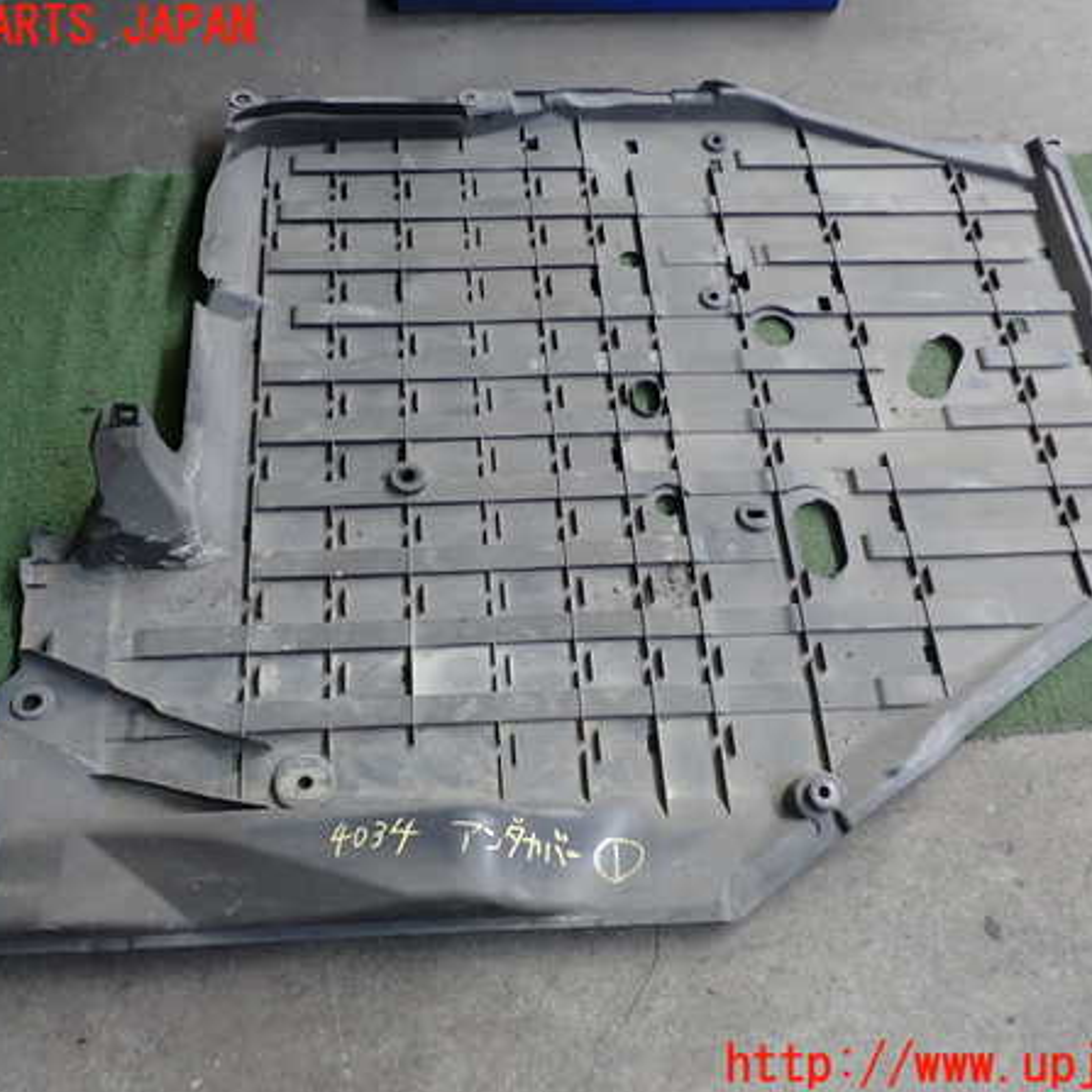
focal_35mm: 38
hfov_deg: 43.9
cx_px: 545
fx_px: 1356
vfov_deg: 43.9
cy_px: 547
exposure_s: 1/125
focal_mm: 5.79
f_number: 2.4
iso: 160
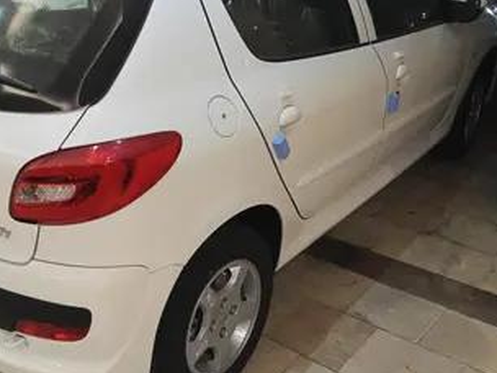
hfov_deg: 46.5
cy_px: 185
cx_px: 196
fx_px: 574
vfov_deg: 36.0
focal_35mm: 40
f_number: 1.8
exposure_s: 1/33.3
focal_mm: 3.98
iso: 800
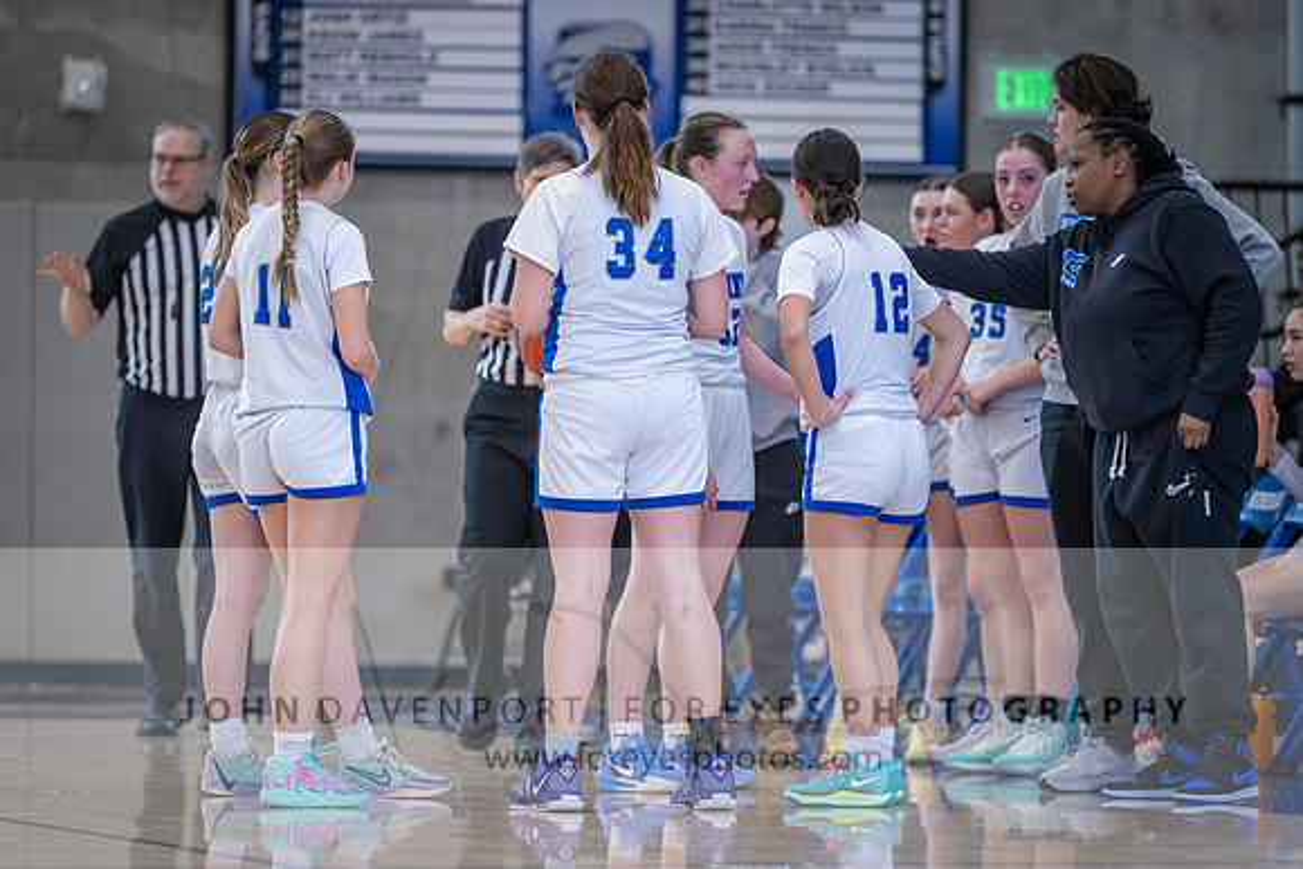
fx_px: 8721
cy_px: 426
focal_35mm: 241
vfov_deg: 5.7
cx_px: 668
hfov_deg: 8.5
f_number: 2.8
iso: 1000
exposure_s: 1/500
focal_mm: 200
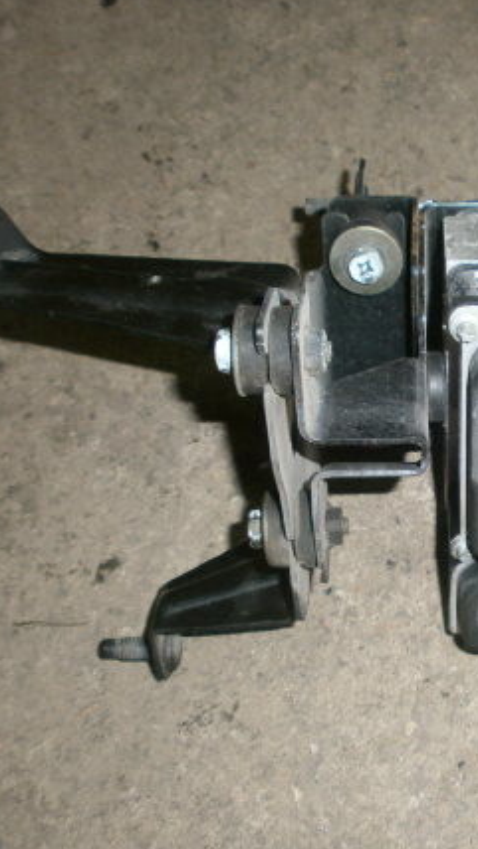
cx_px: 426
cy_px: 452
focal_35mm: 44
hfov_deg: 26.3
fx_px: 991
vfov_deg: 46.4
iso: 125
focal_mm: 4.8
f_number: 2.9
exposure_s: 1/30
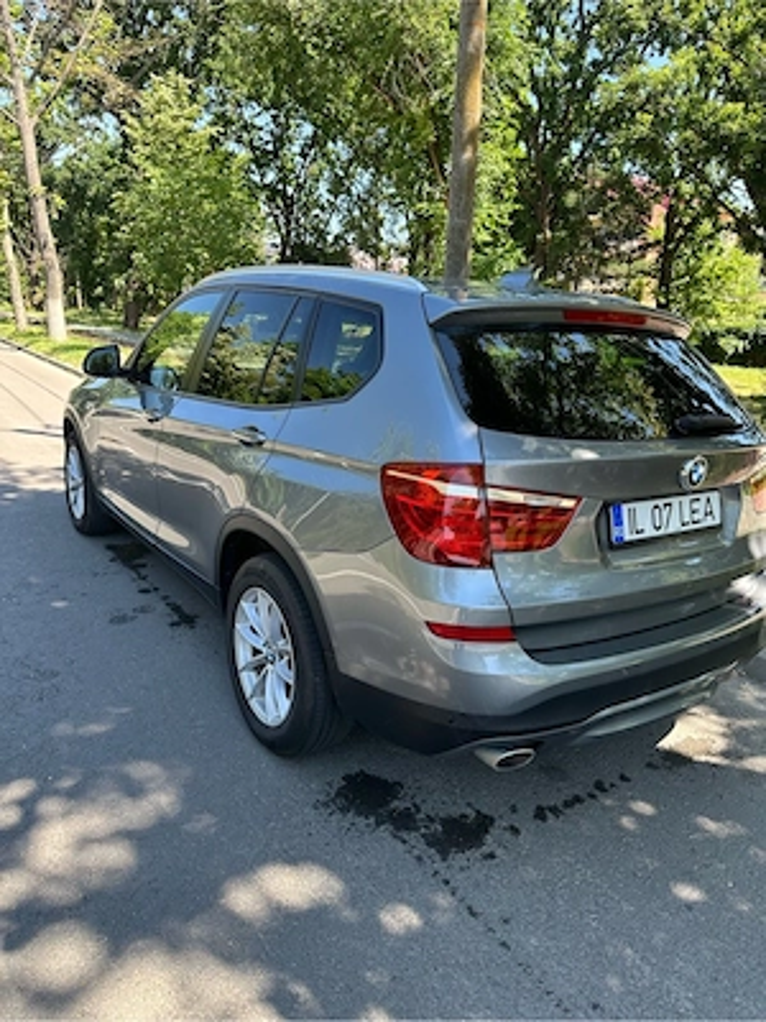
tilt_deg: -15.5
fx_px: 708
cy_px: 511
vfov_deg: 71.6
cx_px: 383
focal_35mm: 24
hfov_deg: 56.8
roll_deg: -3.1
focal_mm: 6.86
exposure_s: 1/460
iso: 80
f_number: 1.78
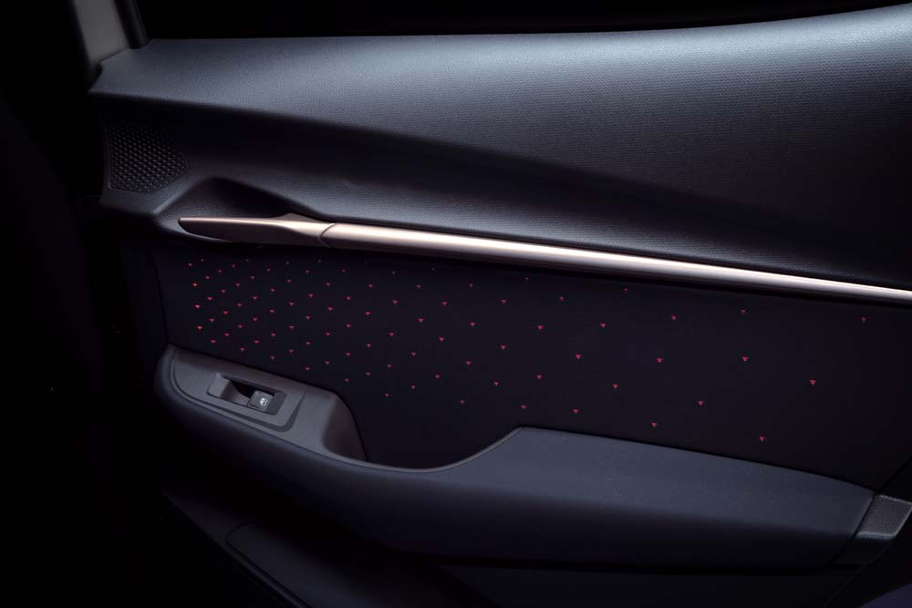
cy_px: 304
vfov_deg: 28.1
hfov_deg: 41.1
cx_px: 456
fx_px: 1216
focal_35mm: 48
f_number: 14
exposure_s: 1/1.67
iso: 800
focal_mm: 48
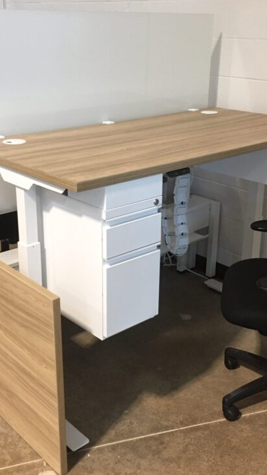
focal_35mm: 43
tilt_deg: -20.6
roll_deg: -0.2
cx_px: 138
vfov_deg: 47.4
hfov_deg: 27.7
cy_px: 235
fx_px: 542
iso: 64
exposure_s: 1/15
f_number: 2.2
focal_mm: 4.15
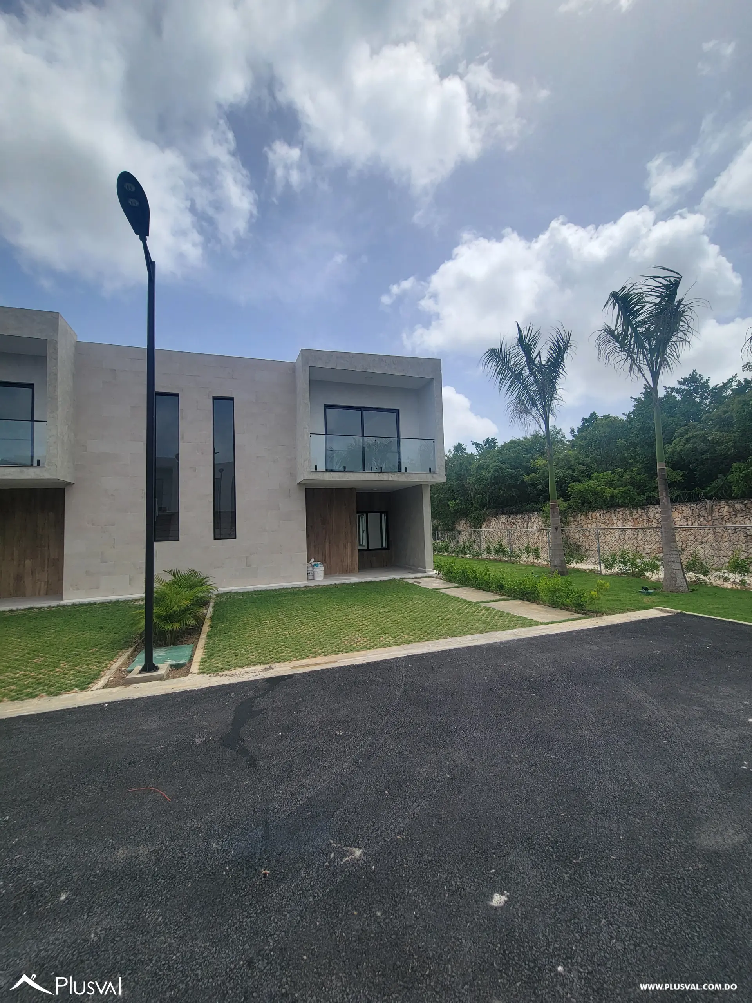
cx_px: 376
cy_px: 502
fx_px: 377
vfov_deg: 106.2
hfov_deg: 89.9
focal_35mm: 13
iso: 50
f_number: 2.2
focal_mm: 2.2
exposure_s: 1/2246
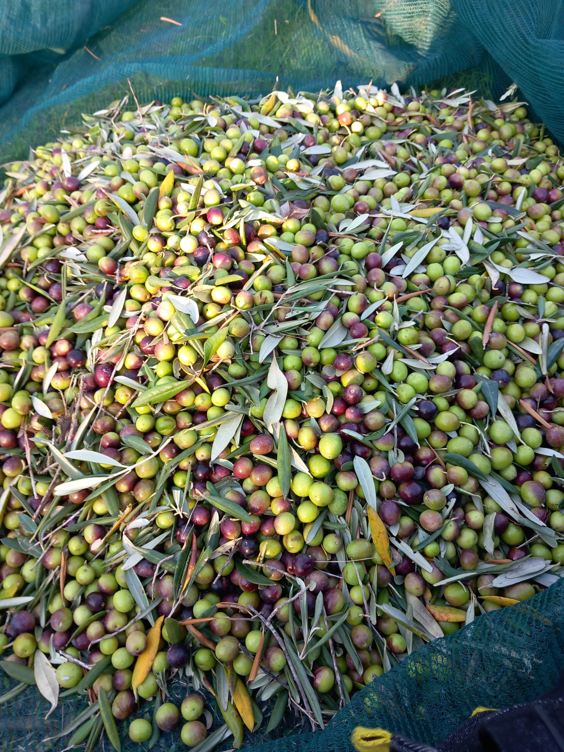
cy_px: 376
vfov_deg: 65.3
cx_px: 282
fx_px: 587
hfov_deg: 51.4
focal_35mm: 27
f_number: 1.8
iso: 25
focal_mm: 4
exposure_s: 1/50
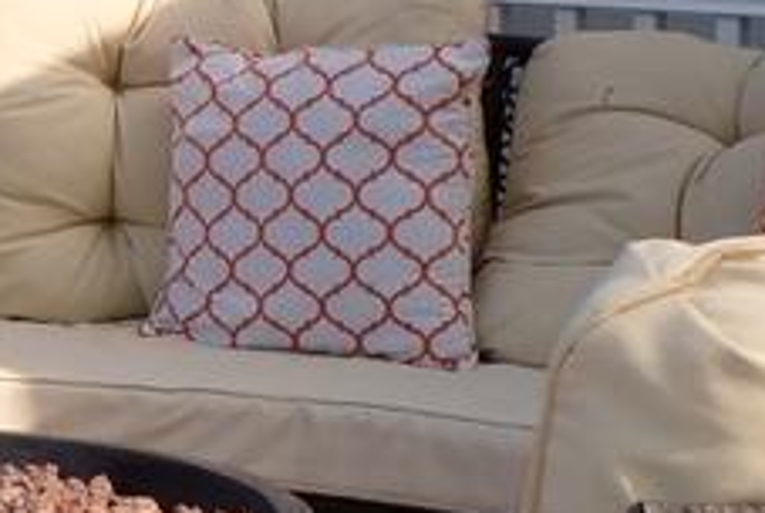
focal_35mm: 152
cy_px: 44
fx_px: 3234
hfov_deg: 12.5
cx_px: -519
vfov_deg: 9.0
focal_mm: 16
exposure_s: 1/160
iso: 400
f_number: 11
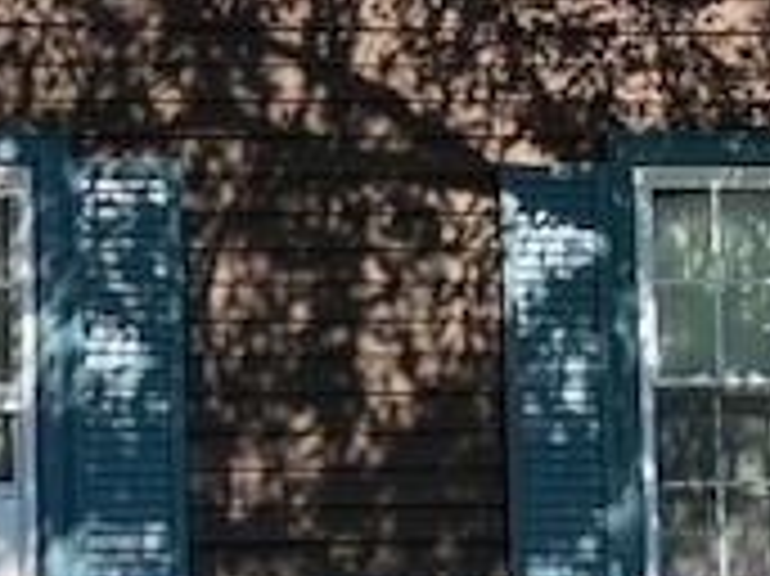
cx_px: -288
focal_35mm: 195
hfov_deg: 9.9
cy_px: -4
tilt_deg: +7.0
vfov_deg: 7.6
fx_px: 4335
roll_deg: +0.9
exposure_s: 1/564
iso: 16
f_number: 2.4
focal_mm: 6
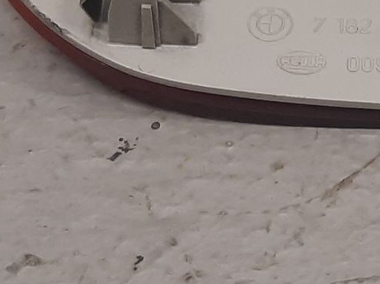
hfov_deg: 16.2
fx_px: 1174
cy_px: 56
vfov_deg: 13.8
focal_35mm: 107
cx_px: 631
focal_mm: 3.93
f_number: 1.7
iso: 80
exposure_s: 1/50
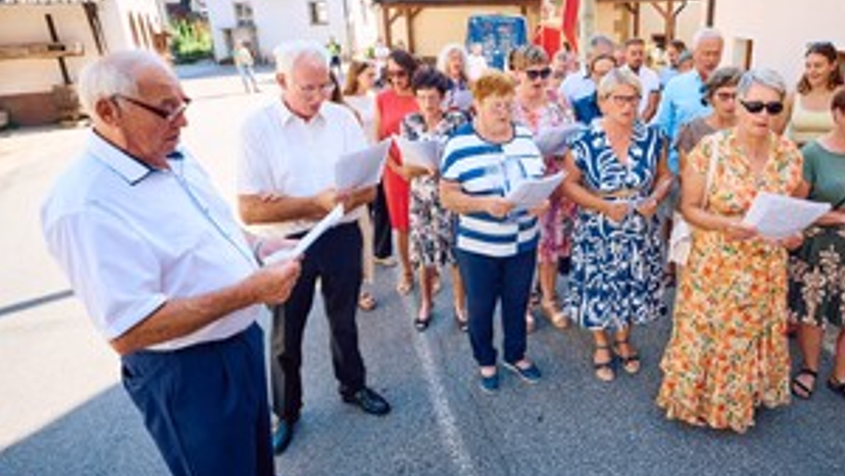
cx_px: 541
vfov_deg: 51.2
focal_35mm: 22
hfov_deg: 79.3
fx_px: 493
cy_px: 192
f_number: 4
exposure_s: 1/125
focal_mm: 14
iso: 125
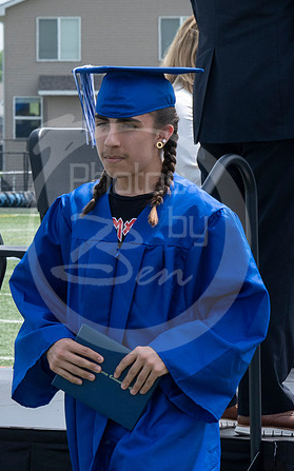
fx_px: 4145
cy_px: 193
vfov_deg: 6.5
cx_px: -120
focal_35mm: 323
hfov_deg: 4.0
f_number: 10
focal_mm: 77
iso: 200
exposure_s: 1/250
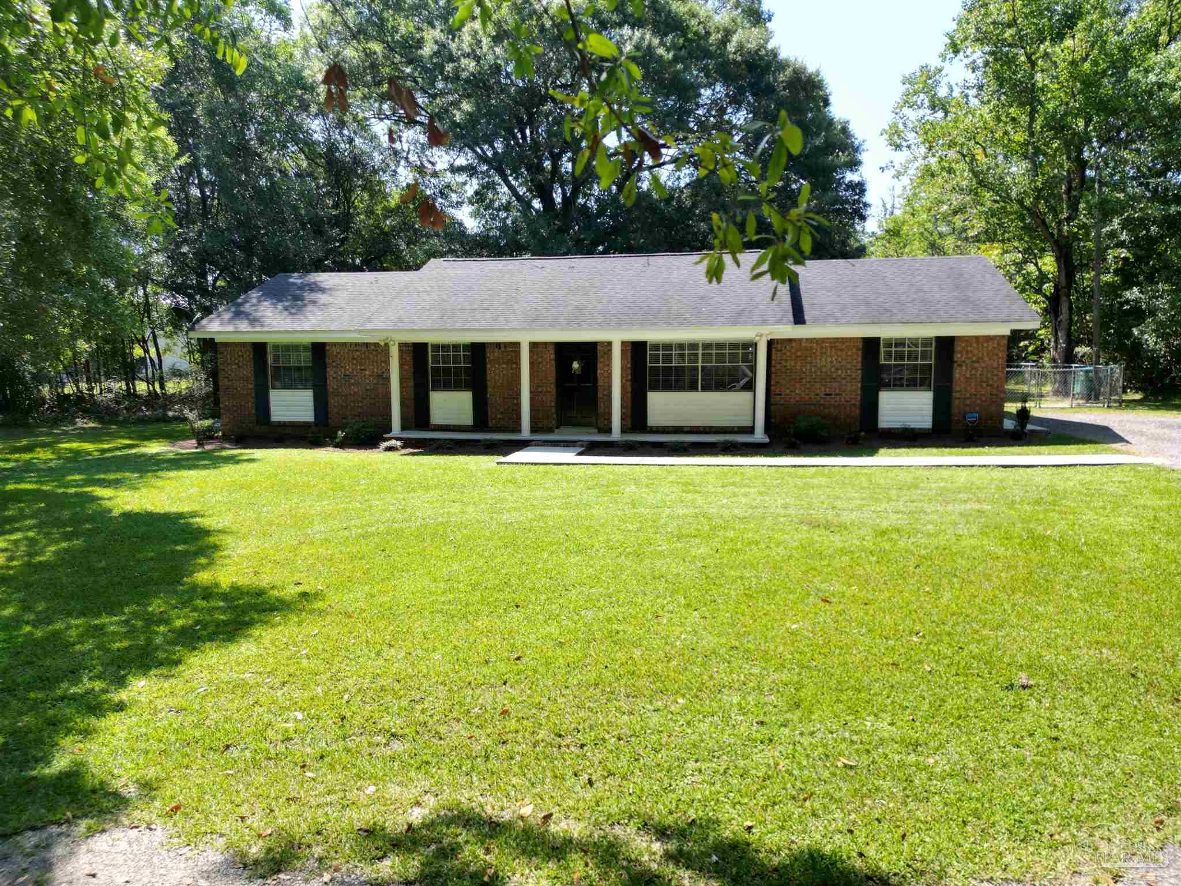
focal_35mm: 24
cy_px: 443
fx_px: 819
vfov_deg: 56.8
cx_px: 590
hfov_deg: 71.6
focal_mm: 6.72
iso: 100
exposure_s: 1/1000
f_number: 1.7
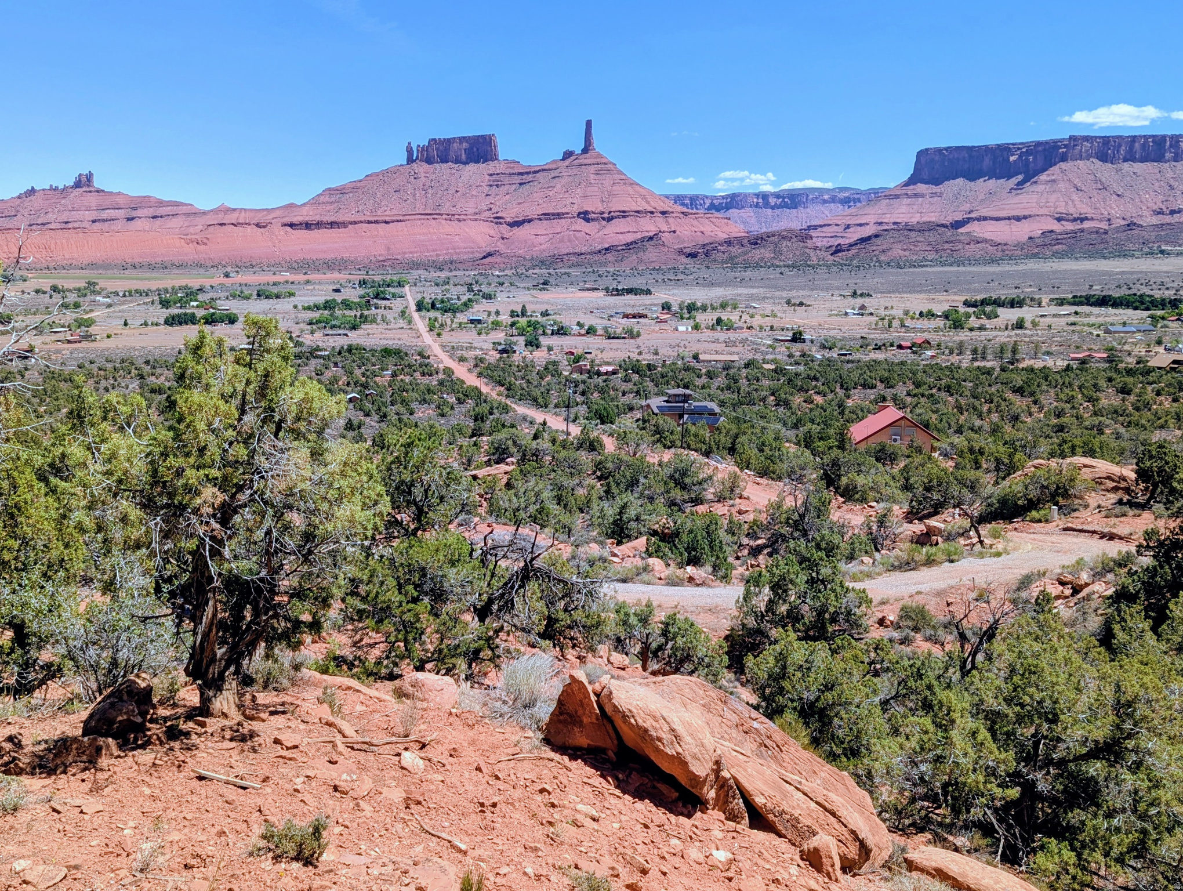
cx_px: 592
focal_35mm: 24
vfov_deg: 56.9
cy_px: 446
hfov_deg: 71.5
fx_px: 821
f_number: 1.85
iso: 45
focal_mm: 6.81
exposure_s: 1/1984
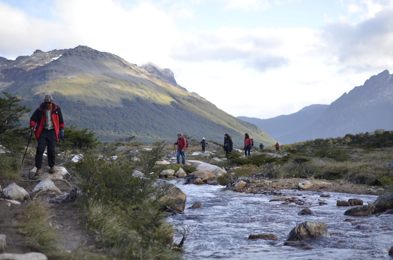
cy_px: 130
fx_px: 572
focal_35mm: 52
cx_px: 196
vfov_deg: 25.6
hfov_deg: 37.9
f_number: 1.8
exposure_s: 1/2500
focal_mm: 35
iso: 250
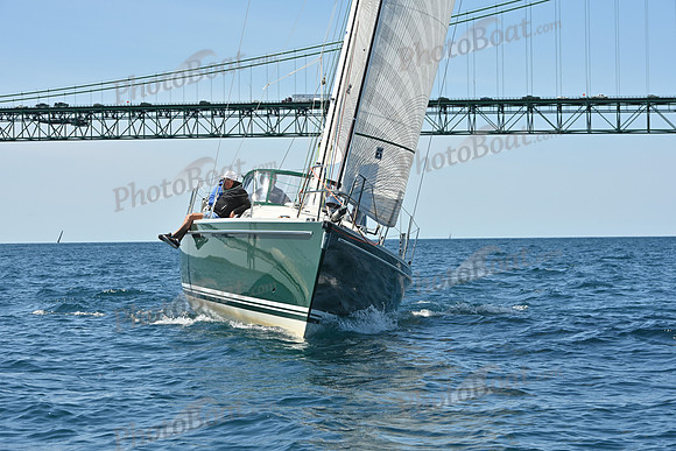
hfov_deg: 20.4
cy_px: 226
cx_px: 338
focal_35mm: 100
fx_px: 1878
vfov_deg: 13.7
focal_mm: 100
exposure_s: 1/1000
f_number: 9
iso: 320
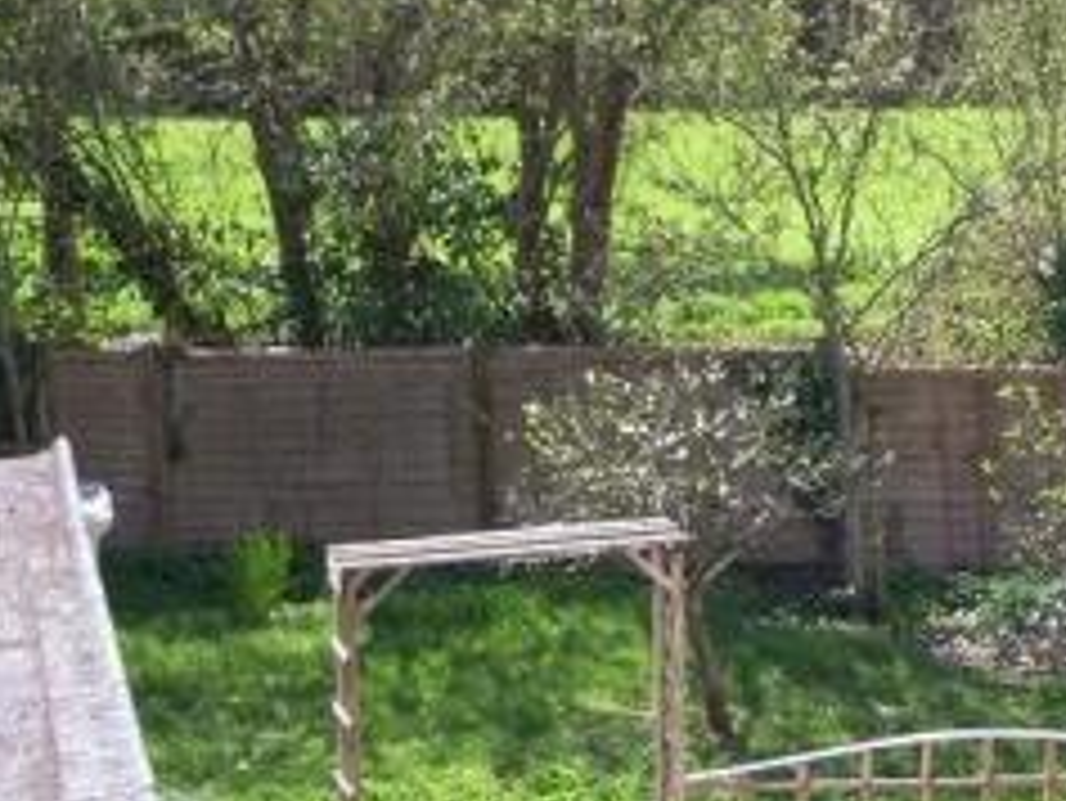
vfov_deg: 13.1
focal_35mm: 113
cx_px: 969
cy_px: 353
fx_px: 3482
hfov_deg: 17.1
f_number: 3.4
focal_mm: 8.3
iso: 100
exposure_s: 1/320
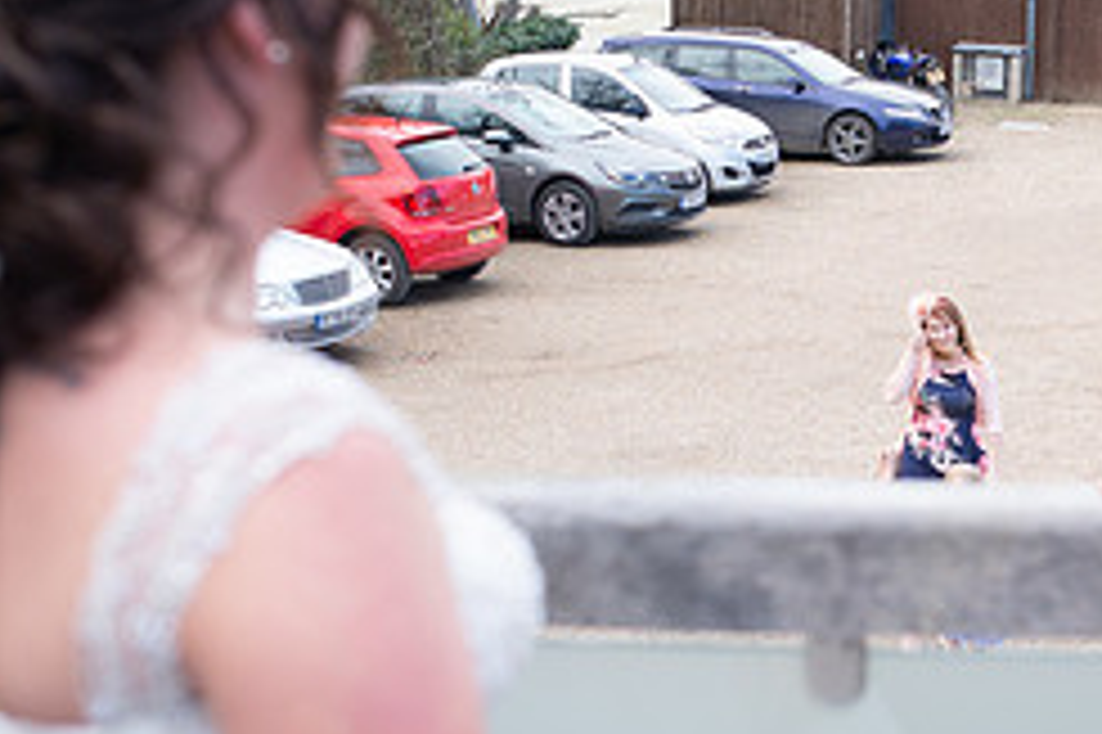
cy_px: 392
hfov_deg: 24.0
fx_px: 2539
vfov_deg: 16.4
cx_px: 940
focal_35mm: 83
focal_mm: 35
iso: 100
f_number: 3.2
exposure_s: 1/250
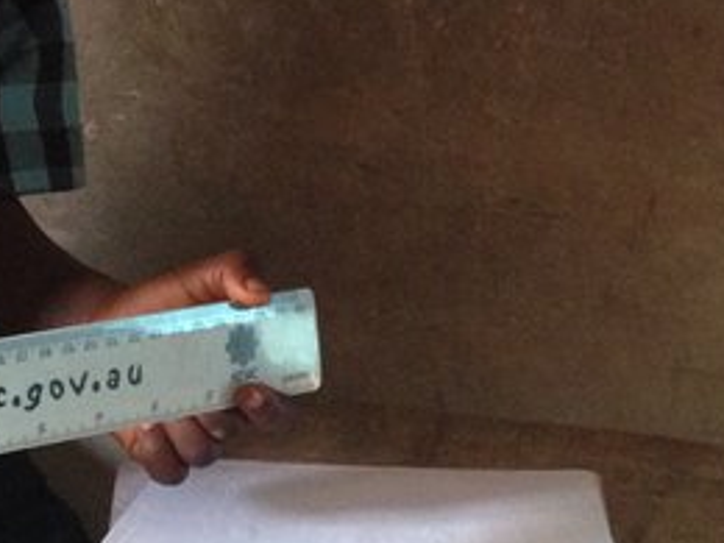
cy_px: 75
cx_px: 92
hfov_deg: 15.0
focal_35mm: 130
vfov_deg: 11.3
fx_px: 2719
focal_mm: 4.13
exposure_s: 1/20
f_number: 2.4
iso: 250
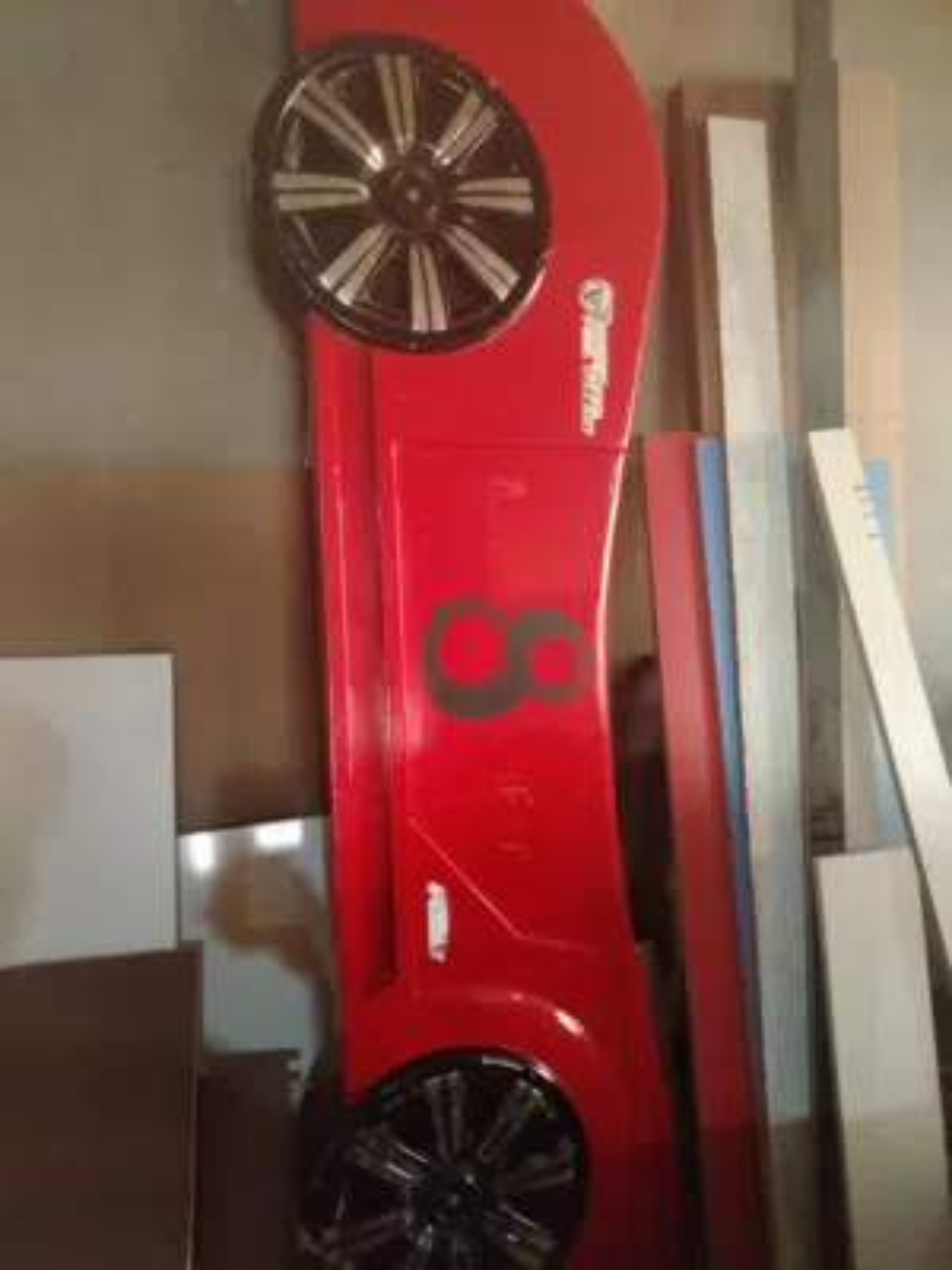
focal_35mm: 24
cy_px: 635
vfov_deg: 71.6
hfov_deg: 56.8
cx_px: 476
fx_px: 880
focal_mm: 5.25
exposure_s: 1/100
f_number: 1.75
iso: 6848
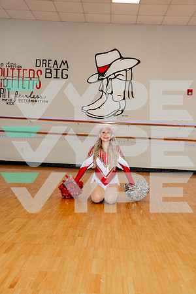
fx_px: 327
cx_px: 98
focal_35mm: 40
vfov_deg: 48.5
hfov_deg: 33.4
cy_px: 147
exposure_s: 1/250
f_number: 5.6
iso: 2000
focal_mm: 40
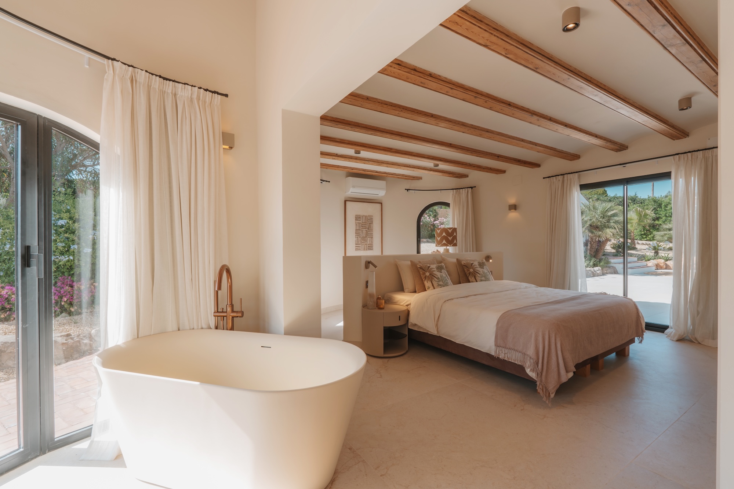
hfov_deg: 96.7
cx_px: 367
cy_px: 244
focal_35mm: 16
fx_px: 326
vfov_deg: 73.8
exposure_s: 1/50
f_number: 13
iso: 64
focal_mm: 16
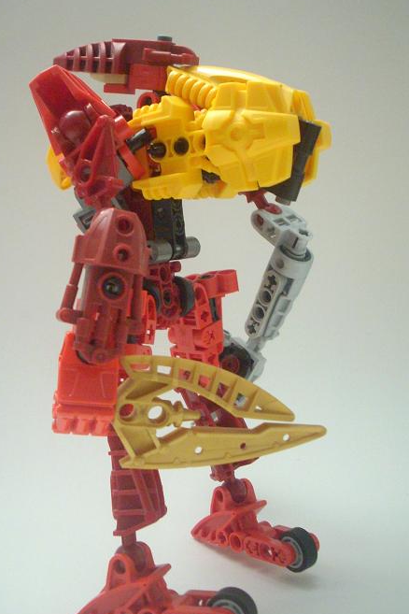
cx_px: 186
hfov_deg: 29.8
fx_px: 767
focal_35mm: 45
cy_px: 299
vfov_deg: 43.6
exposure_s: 1/4
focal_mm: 6.2
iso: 383
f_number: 2.8
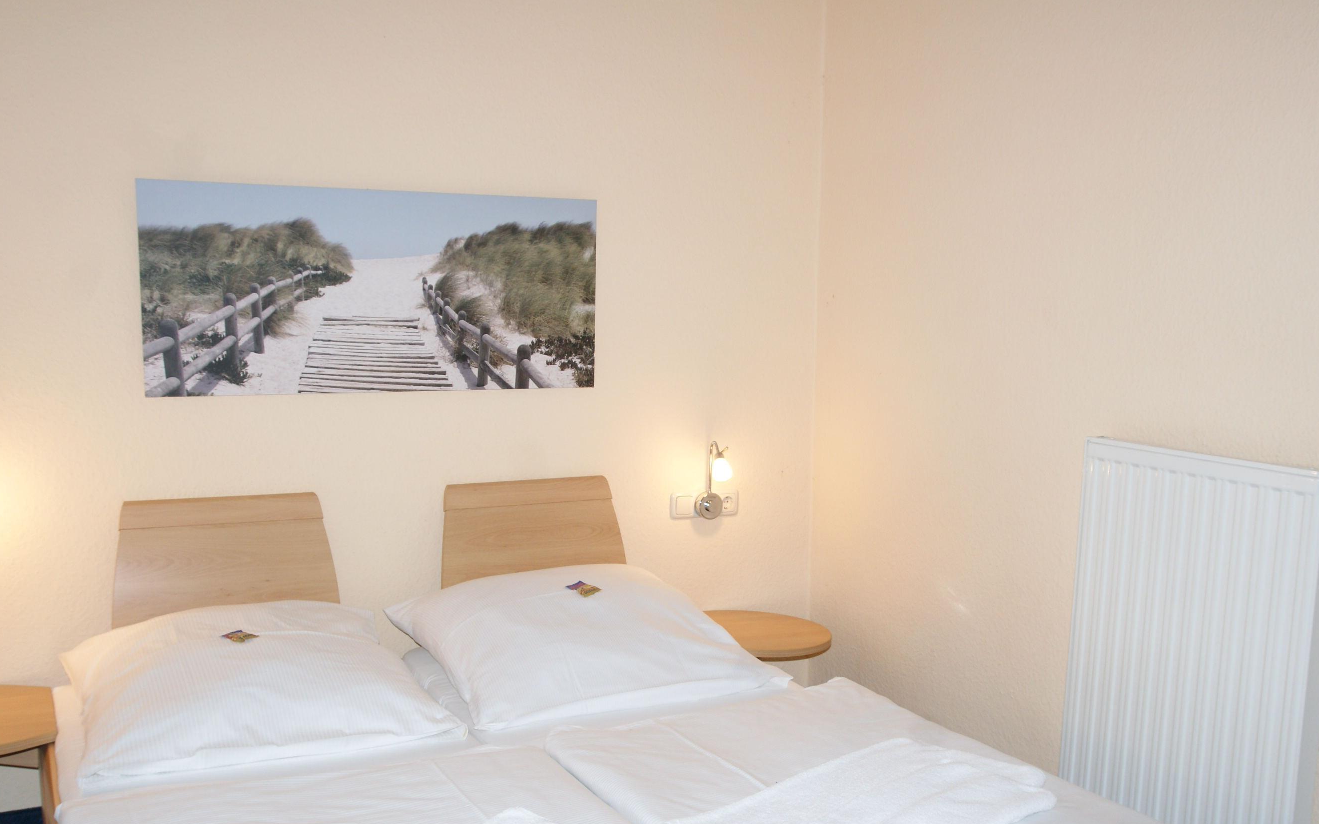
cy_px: 481
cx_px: 688
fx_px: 1330
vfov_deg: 34.4
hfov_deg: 52.7
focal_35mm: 37
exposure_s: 1/60
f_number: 5.6
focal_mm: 22
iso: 400
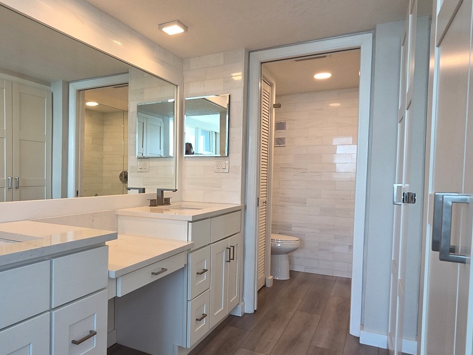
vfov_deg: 56.6
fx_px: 328
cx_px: 147
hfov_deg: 69.0
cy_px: 199
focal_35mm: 24
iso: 125
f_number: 2.2
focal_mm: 2.2
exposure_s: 1/120
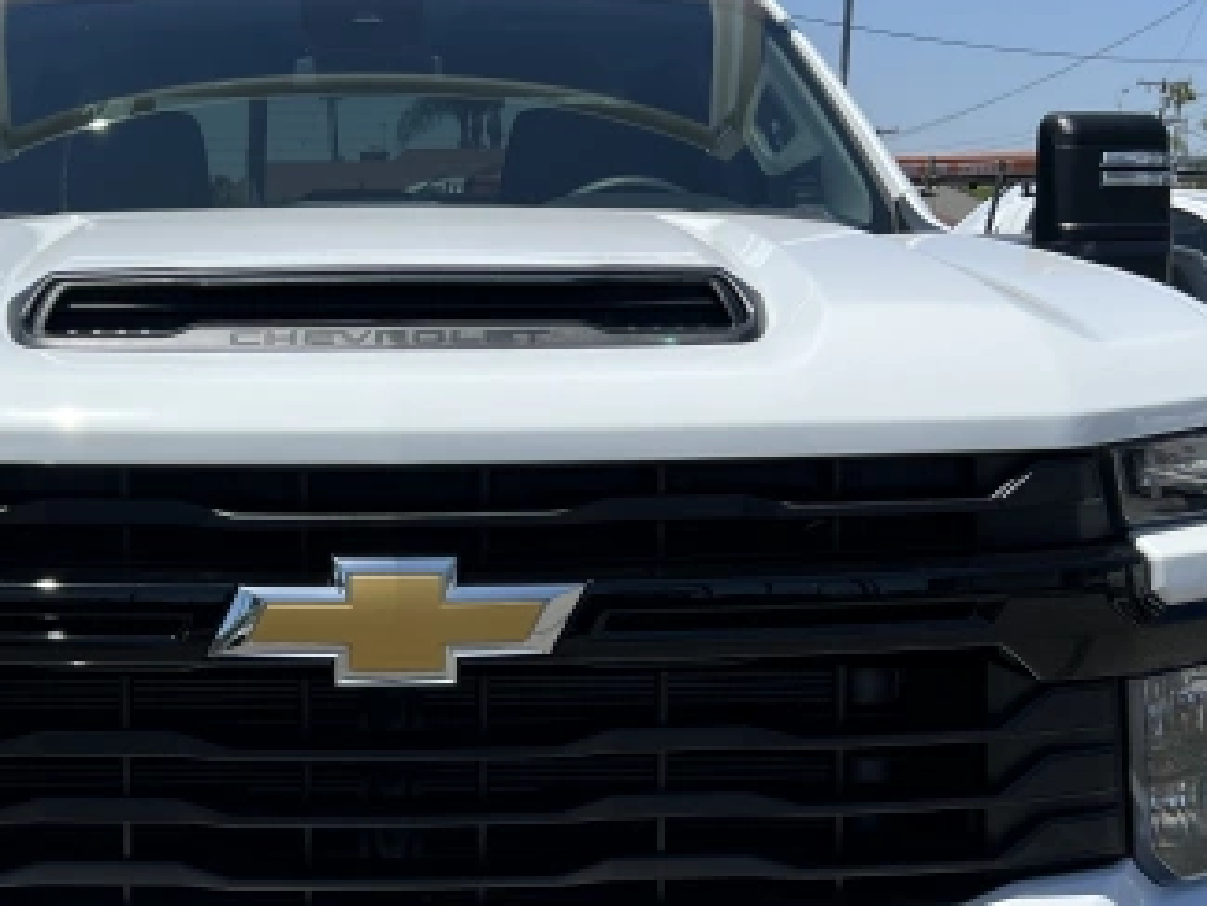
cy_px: 683
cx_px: 371
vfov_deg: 22.7
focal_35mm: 64
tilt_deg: -10.7
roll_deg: -1.5
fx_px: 2232
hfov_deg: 30.0
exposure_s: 1/5319
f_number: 1.5
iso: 50
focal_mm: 5.7
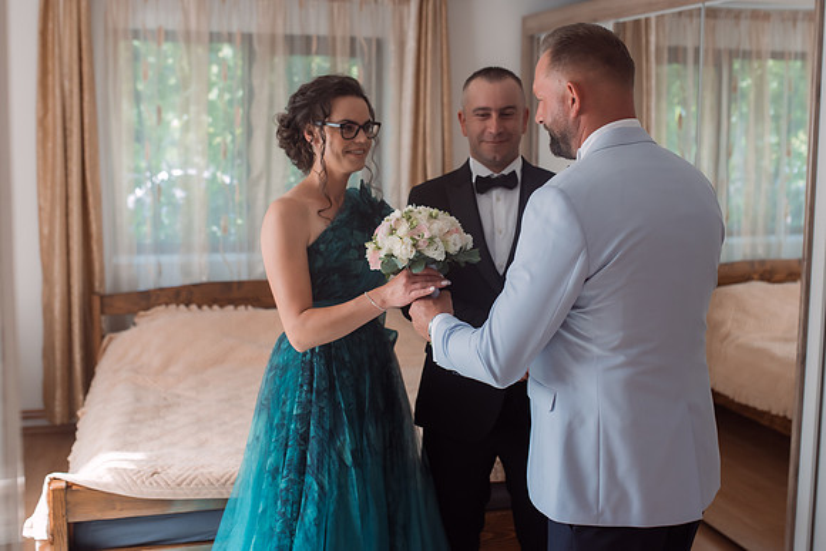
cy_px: 235
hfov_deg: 45.9
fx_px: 975
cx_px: 427
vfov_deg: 31.5
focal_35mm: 42
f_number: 2.8
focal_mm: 35
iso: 400
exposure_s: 1/200
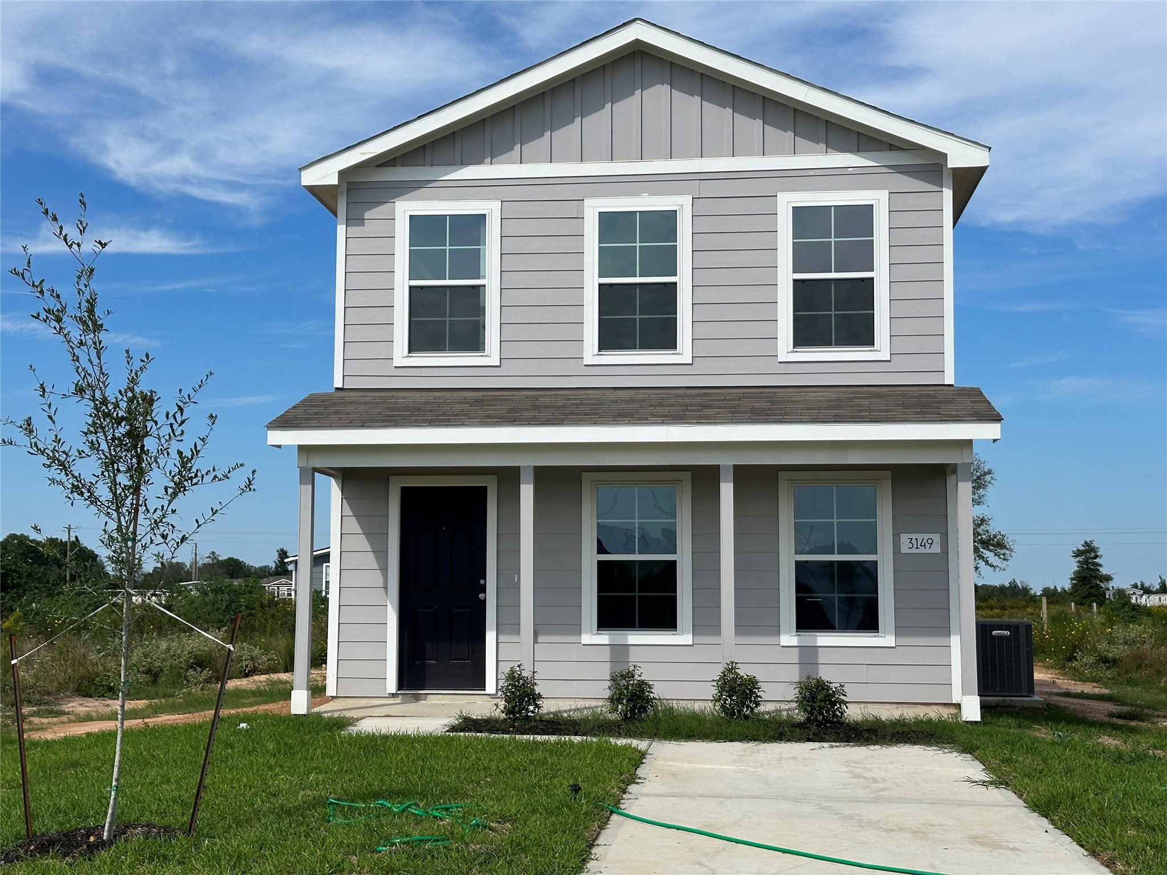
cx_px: 584
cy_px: 438
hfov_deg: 39.7
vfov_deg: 30.3
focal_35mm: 48
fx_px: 1618
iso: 64
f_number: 1.78
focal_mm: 6.86
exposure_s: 1/6211
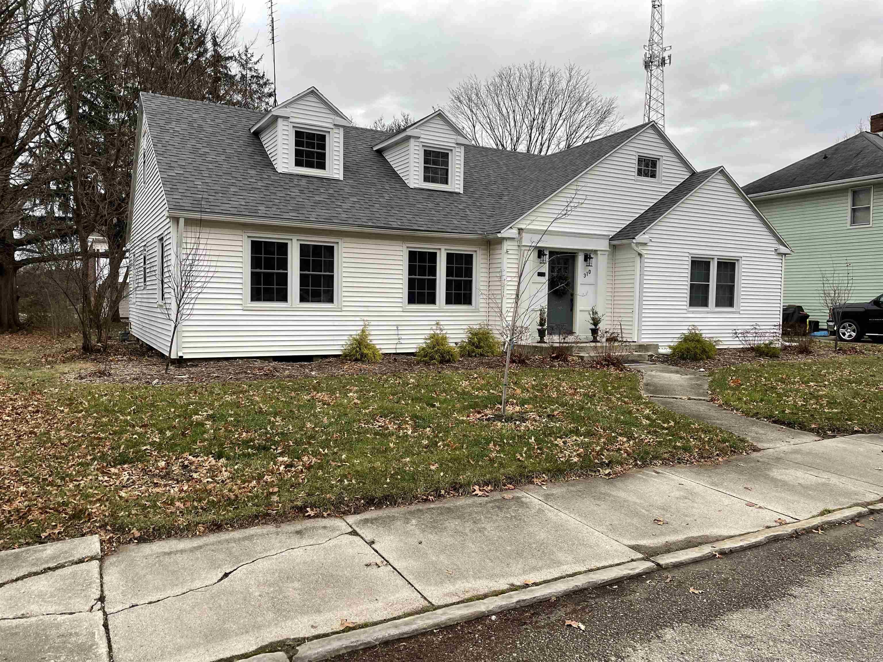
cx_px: 442
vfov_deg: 53.1
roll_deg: -0.6
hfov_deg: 67.3
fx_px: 663
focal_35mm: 26
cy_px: 331
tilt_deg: -2.2
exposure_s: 1/121
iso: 50
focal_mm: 4.2
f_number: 1.6
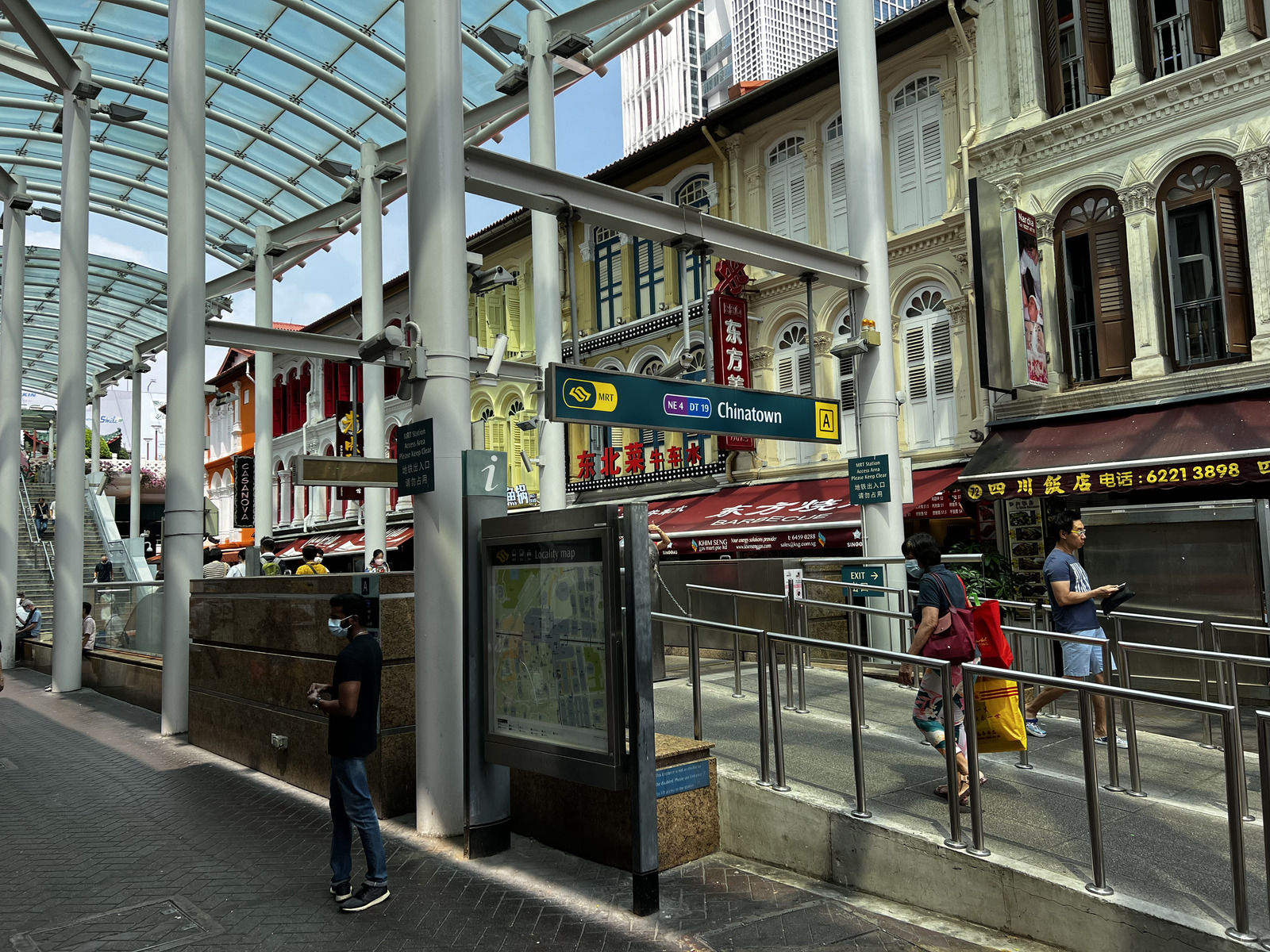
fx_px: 954
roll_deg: +2.5
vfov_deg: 53.1
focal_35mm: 26
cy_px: 476
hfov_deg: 67.3
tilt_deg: +5.9
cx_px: 635
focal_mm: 5.7
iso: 50
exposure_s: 1/2208
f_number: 1.5
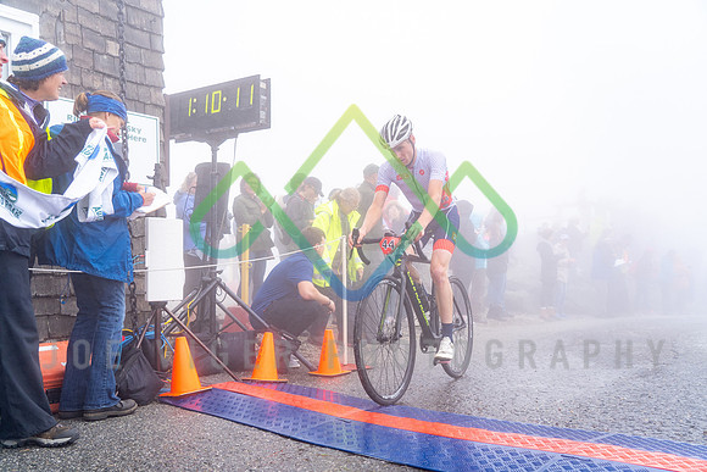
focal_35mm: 30
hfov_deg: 61.9
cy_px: 236
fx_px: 589
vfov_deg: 43.6
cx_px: 354
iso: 400
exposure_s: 1/1000
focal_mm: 30
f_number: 4
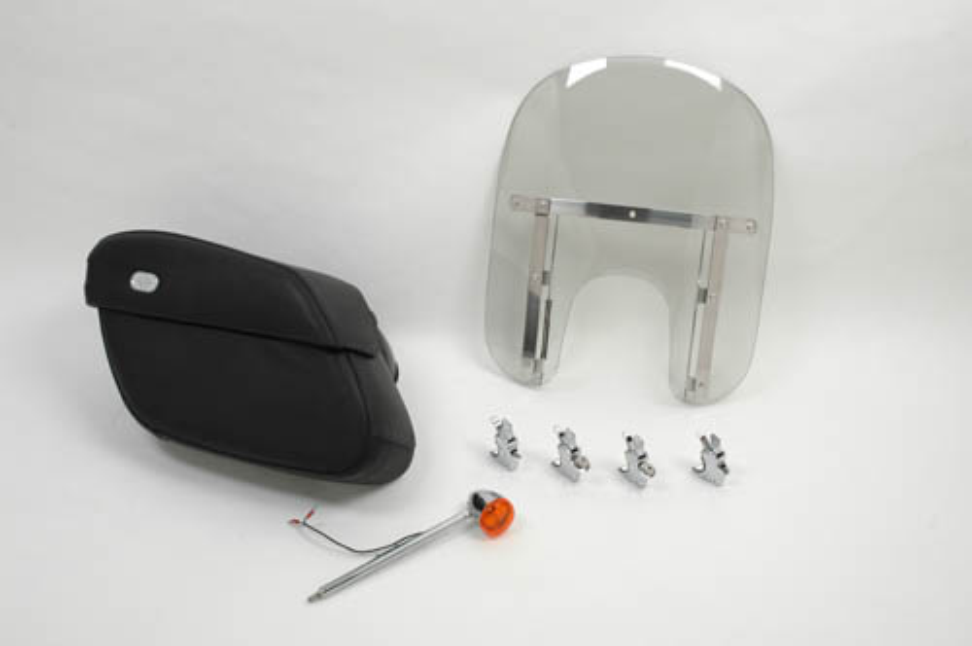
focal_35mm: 46
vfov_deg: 28.9
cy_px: 323
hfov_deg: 42.4
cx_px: 486
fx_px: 1254
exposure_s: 1/125
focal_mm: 31
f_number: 14
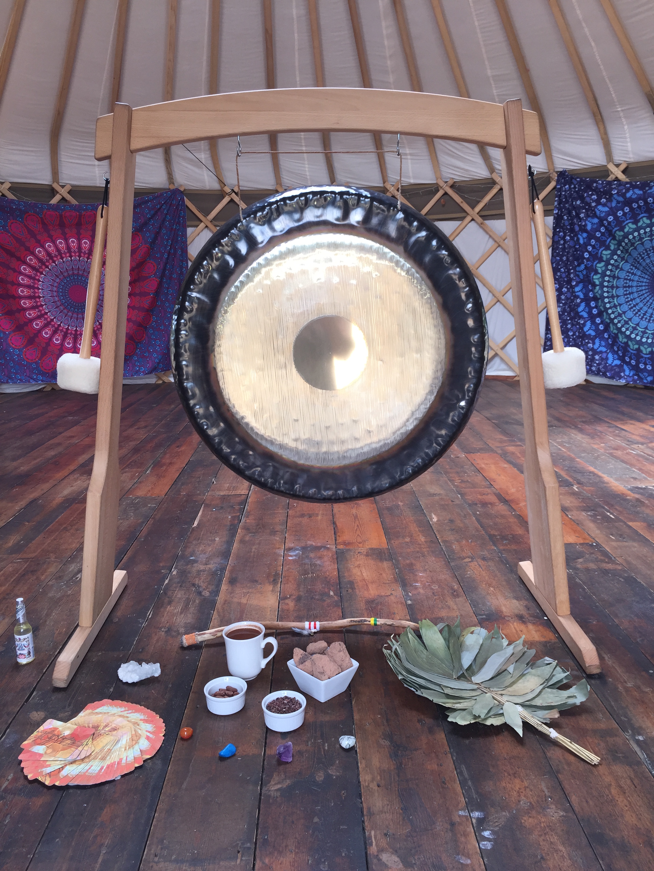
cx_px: 327
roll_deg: +0.5
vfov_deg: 61.7
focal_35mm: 29
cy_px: 436
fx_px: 731
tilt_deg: -11.0
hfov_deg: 48.2
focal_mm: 4.15
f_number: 2.2
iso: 40
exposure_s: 1/100
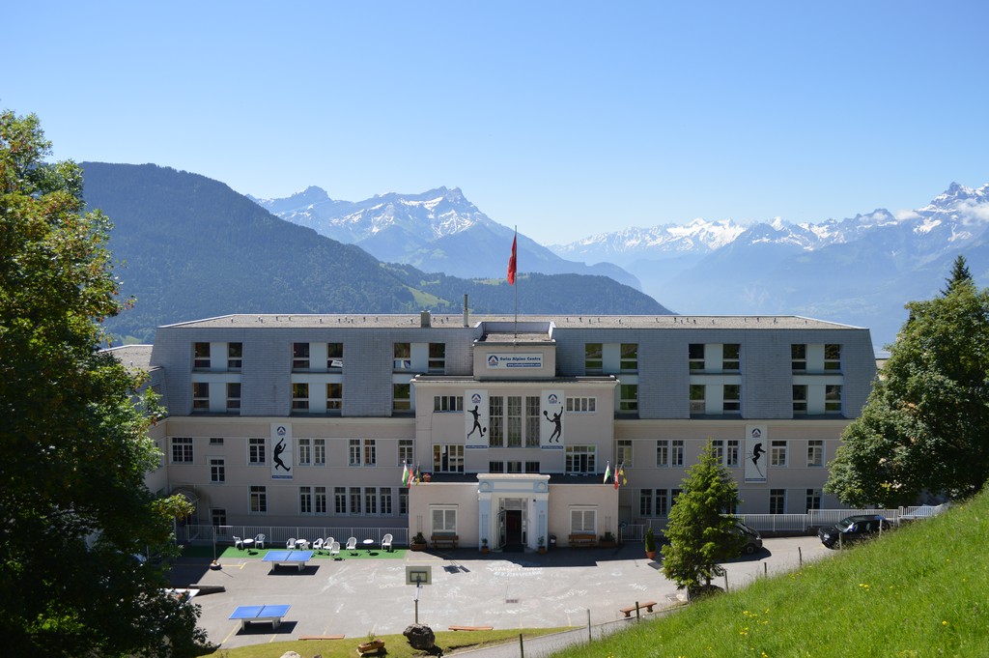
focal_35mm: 30
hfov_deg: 62.0
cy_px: 329
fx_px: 823
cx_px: 494
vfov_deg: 43.5
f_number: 5
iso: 100
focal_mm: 20
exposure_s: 1/500
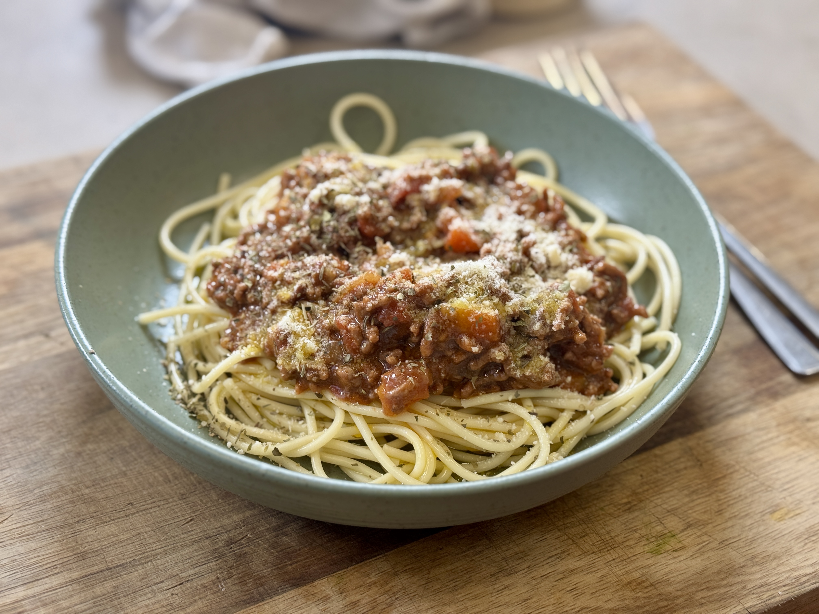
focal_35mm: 48
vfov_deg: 30.3
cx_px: 410
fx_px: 1136
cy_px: 307
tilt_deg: -43.9
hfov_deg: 39.7
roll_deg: -3.0
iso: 64
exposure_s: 1/50
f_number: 1.78
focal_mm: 6.76
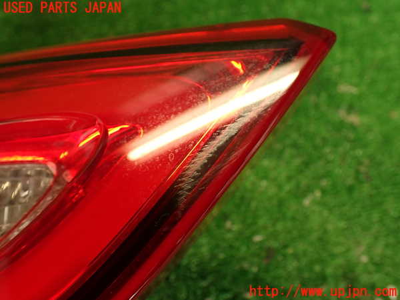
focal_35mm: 32
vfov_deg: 44.2
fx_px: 370
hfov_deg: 56.8
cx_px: 200
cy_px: 150
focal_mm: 5.79
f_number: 2.4
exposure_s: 1/40
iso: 200
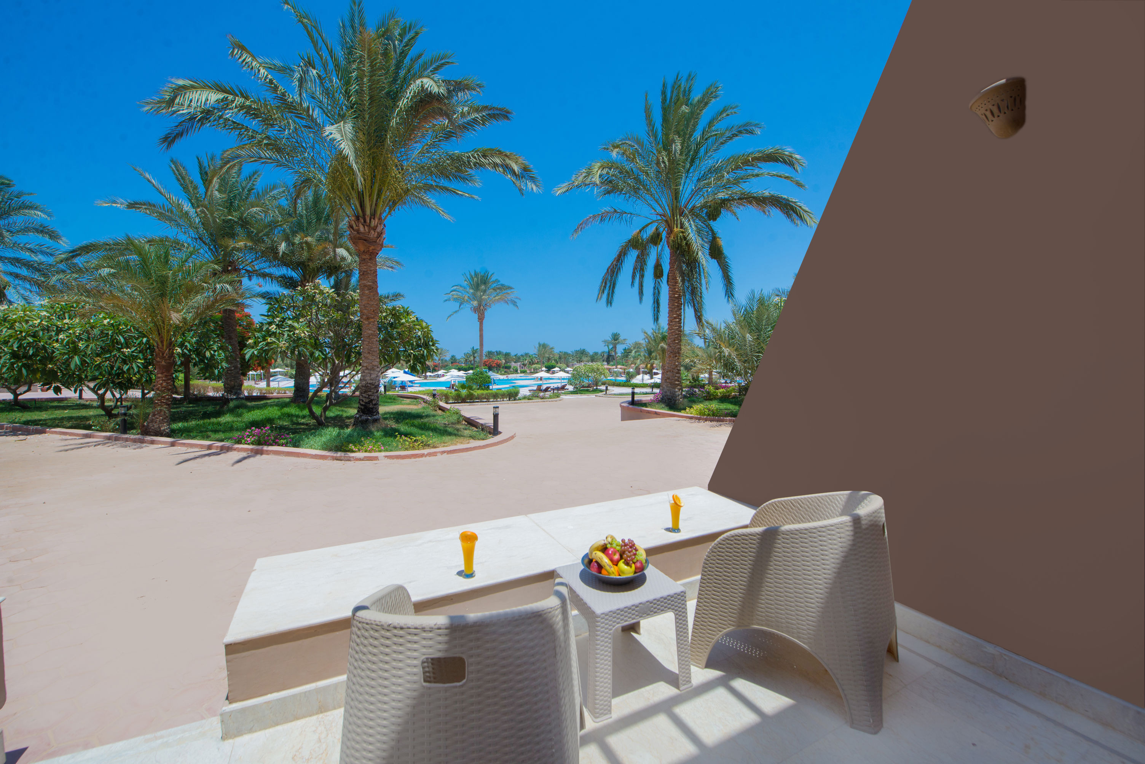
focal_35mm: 14
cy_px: 382
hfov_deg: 104.2
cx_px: 572
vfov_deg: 81.3
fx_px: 445
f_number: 9
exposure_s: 1/320
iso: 200
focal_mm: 14
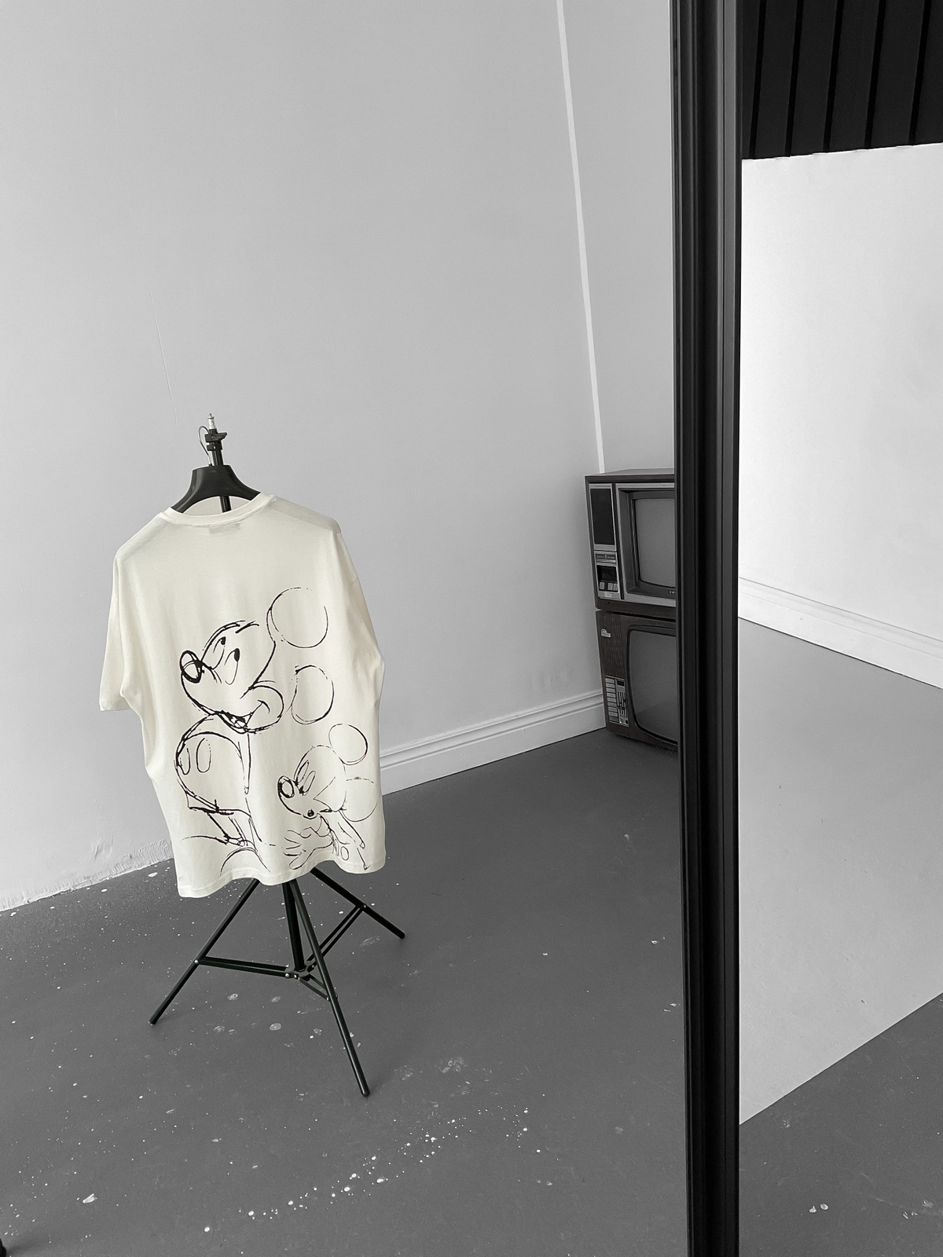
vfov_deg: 61.7
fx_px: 1053
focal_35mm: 29
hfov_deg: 48.2
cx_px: 472
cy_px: 628
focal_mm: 3
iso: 64
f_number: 1.8
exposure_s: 1/120
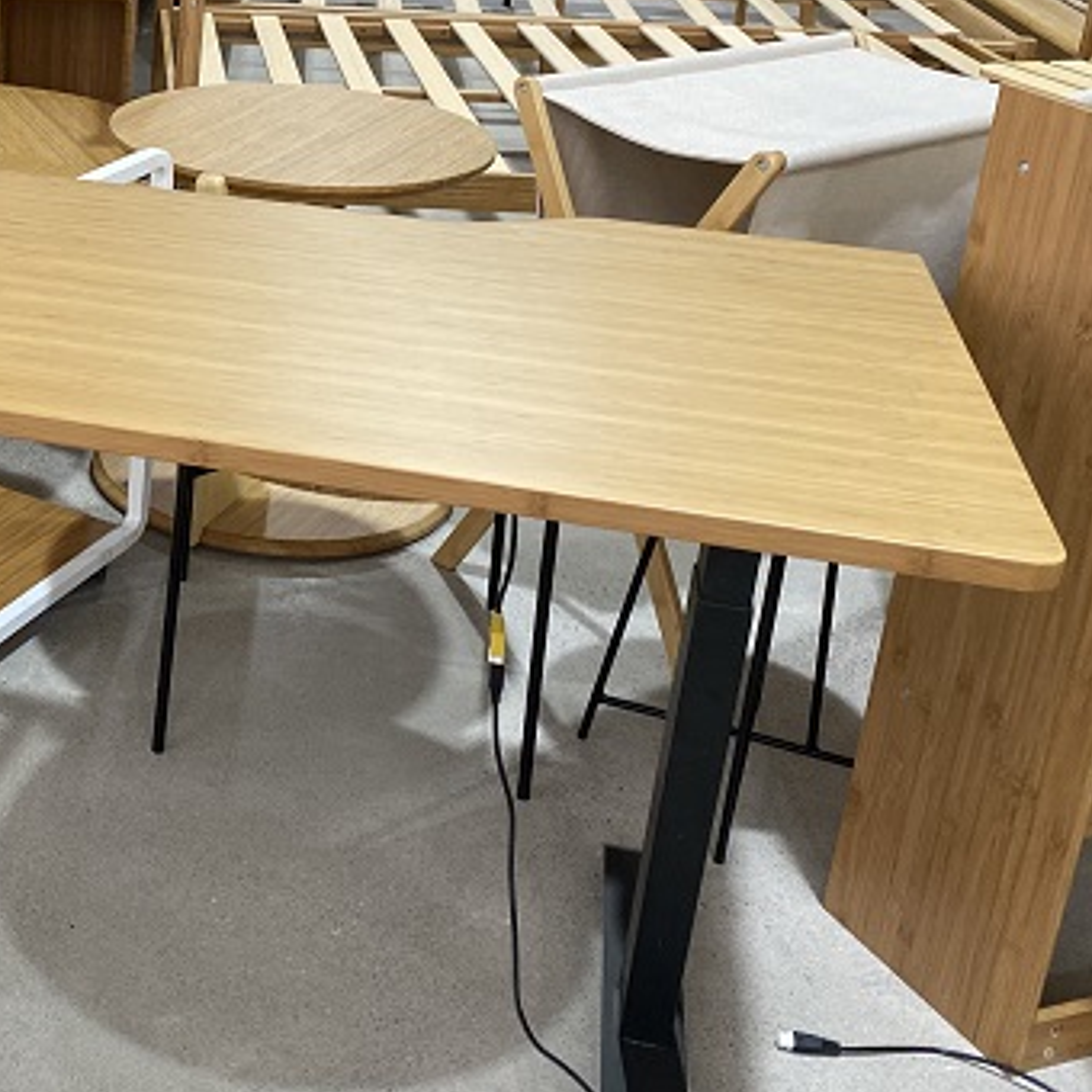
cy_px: 334
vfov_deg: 31.3
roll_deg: -2.6
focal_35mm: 54
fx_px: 1927
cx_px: 35
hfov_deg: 29.8
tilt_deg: -19.4
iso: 100
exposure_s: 1/100
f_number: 1.8
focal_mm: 4.25
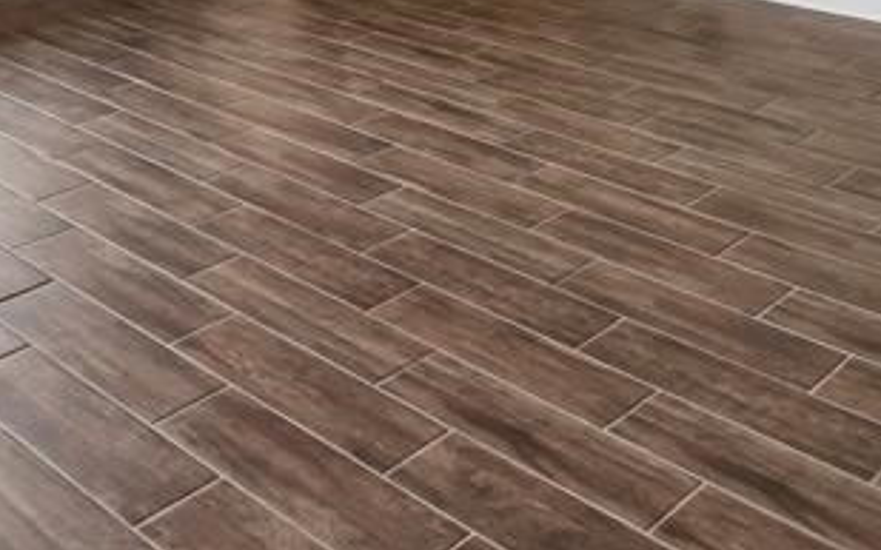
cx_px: 265
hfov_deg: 37.0
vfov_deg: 19.5
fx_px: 1296
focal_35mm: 54
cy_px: -365
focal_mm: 16
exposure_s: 1/80
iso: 500
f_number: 8
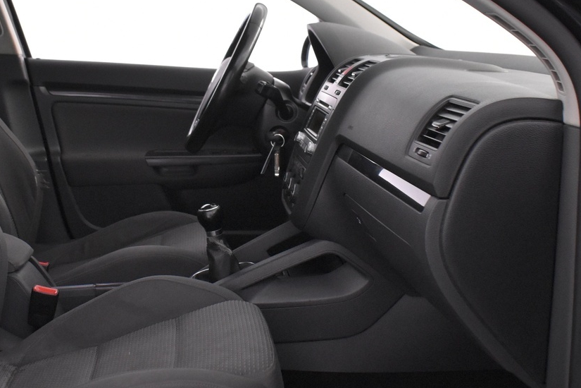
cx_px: 252
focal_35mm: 53
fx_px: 855
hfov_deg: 37.5
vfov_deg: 25.5
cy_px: 209
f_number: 3.5
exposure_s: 1/30
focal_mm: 18
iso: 2500
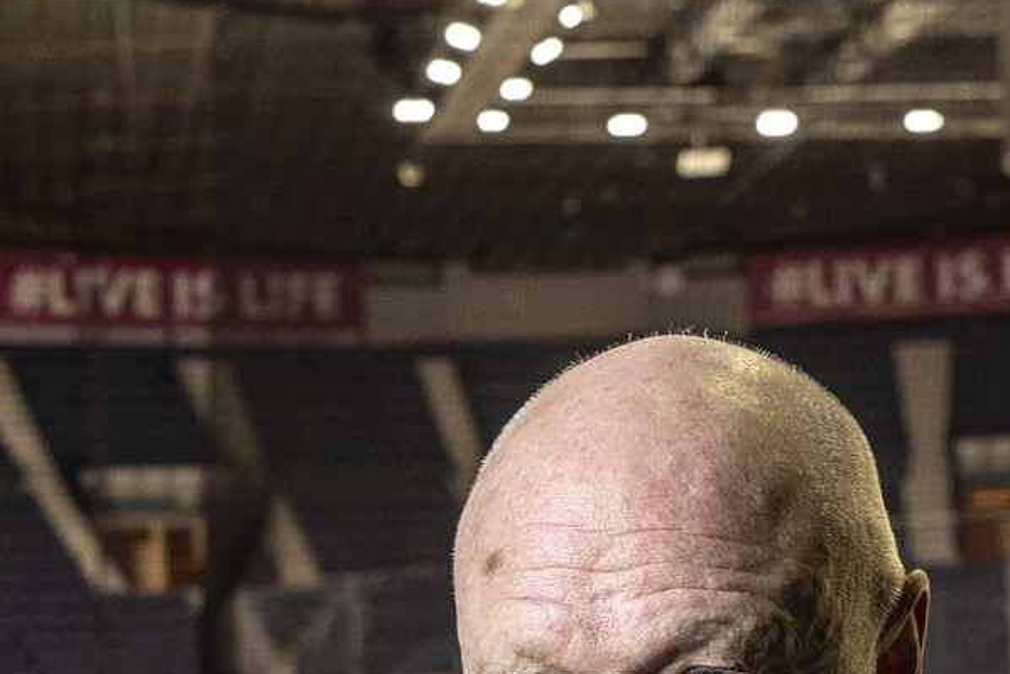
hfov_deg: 19.1
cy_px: 746
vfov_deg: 12.6
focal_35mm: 107
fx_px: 3002
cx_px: 486
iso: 500
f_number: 4
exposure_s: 1/125
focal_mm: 27
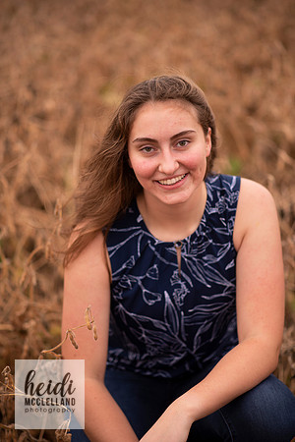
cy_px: 221
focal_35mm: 85
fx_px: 1045
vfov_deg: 23.9
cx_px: 148
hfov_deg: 16.1
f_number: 1.8
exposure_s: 1/250
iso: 160
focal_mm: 85
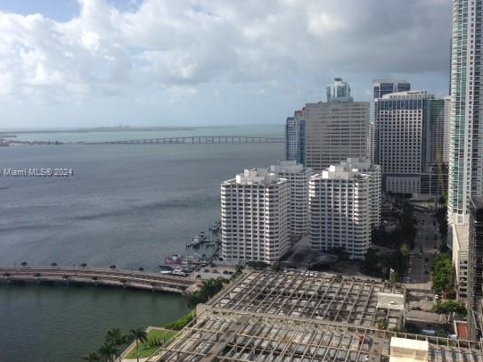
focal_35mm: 39
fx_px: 544
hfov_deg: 47.9
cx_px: 234
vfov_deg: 36.8
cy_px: 173
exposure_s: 1/2262
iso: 50
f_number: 2.4
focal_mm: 4.12
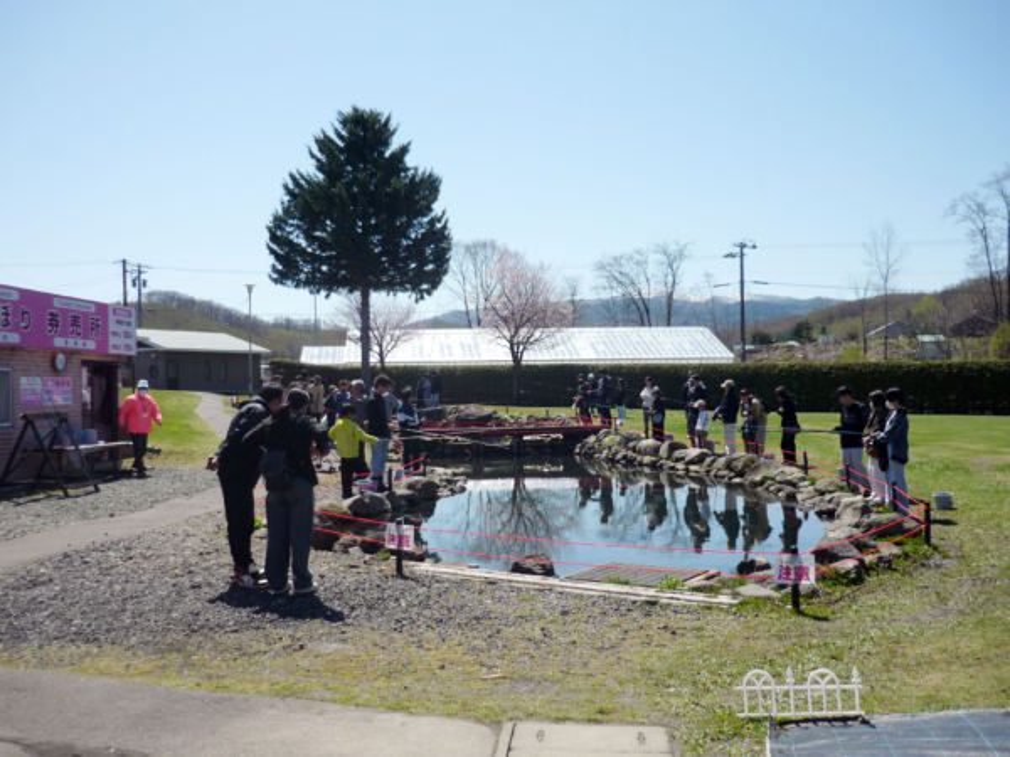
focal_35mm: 33
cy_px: 378
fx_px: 963
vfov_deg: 42.9
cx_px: 505
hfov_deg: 55.4
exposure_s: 1/200
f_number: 8
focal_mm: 5.5
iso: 100
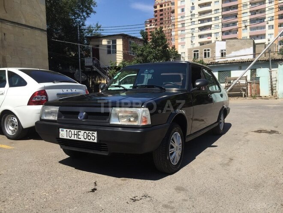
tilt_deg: -2.8
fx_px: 237
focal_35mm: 29
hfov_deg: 61.7
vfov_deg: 48.2
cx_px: 142
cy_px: 106
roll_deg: -0.2
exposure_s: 1/1980
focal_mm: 4.15
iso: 32
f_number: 2.2
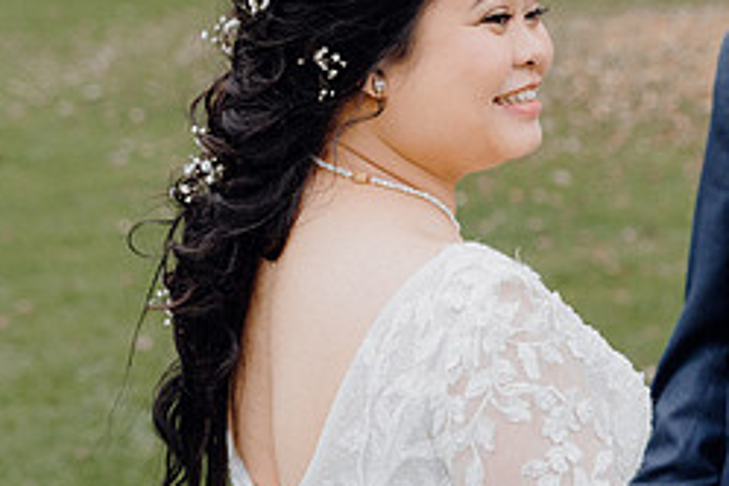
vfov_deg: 13.0
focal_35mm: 105
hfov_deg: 19.1
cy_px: 136
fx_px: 2126
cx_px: 641
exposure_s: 1/160
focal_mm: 45
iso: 1000
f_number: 3.5
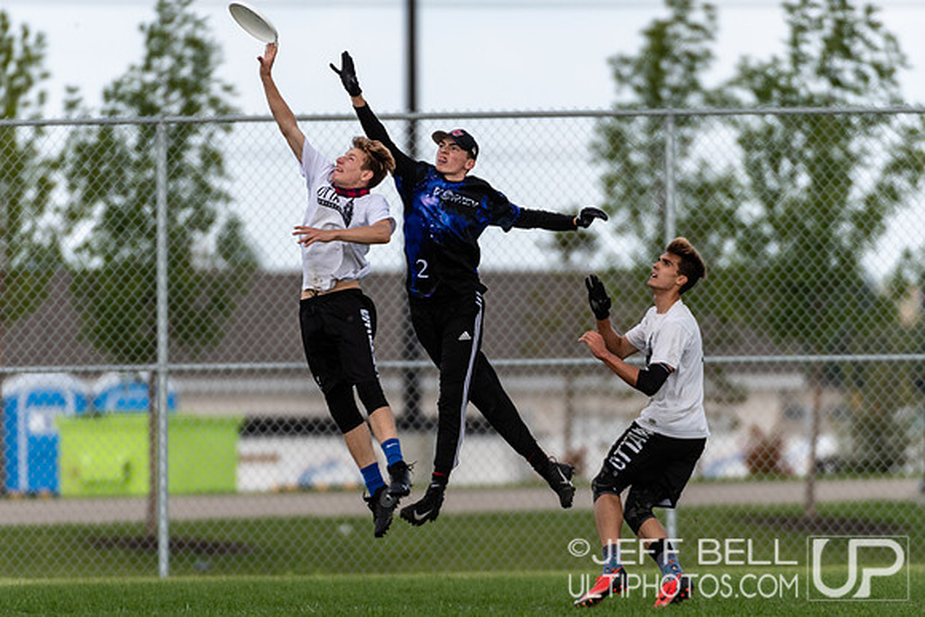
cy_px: 345
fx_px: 18434
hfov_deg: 2.9
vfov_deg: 1.9
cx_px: 462
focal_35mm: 717
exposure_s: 1/1000
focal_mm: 400
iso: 125
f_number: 4
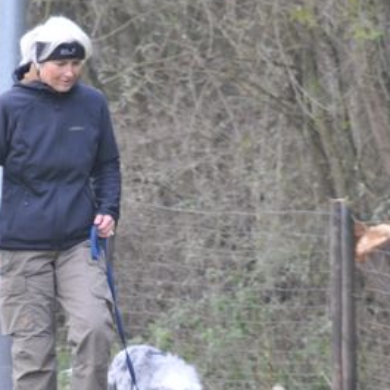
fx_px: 9815
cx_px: 60
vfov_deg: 2.3
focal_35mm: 770
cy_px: 230
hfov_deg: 2.3
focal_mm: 200
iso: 400
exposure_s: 1/80
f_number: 6.3
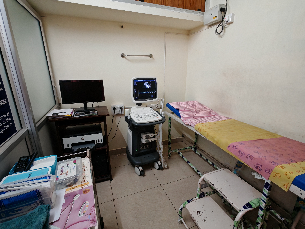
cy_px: 115
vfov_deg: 74.7
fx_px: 150
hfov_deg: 91.0
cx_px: 155
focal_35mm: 17
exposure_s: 1/50
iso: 800
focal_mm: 1.96
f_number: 2.2
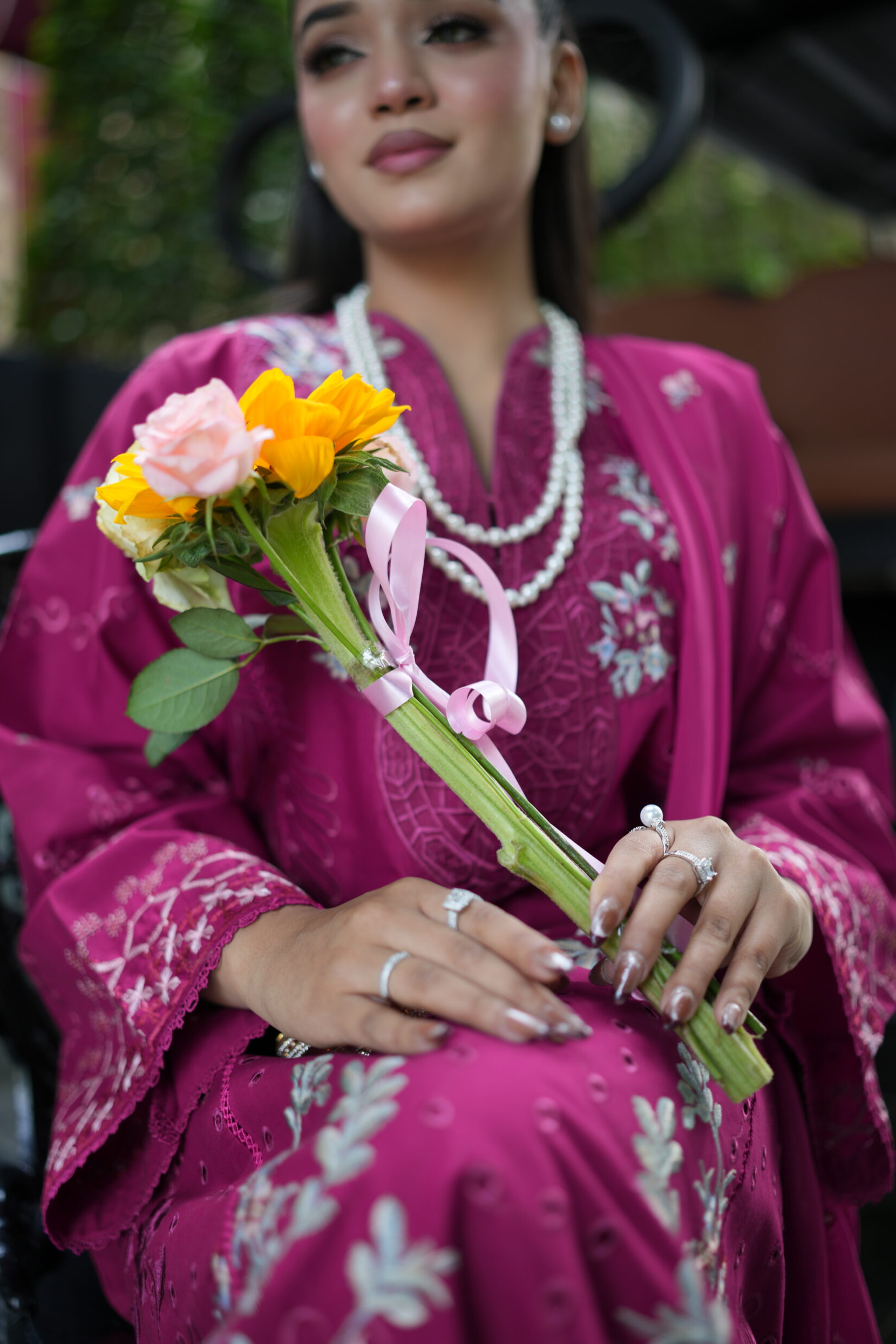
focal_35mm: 36
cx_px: 441
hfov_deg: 36.9
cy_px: 667
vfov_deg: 53.1
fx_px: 1344
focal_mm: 35
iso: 100
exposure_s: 1/200
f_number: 1.4
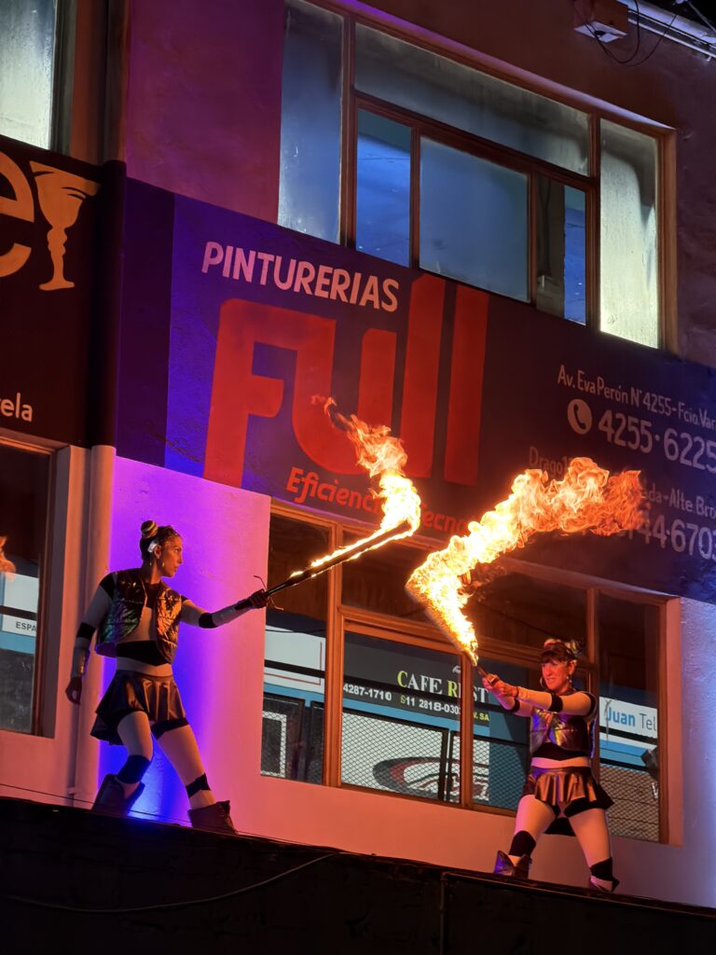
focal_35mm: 100
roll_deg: -1.1
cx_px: 358
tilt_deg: +16.0
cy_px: 478
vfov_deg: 19.6
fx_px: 2758
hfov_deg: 14.8
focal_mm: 16.89
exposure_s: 1/100
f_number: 2.8
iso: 400
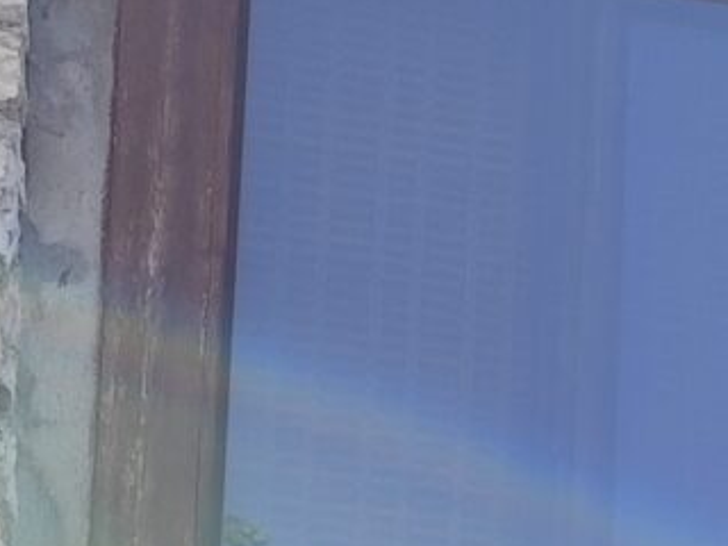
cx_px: 1476
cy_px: 974
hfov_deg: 9.9
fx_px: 3870
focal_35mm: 184
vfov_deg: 7.8
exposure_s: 1/753
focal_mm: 6.14
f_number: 1.65
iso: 50
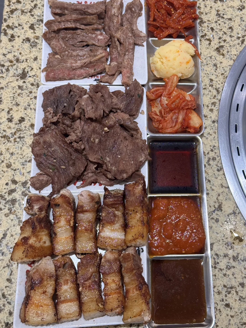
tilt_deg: -73.7
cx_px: 123
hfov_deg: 30.3
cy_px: 164
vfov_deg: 39.7
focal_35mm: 48
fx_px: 455
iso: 125
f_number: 1.78
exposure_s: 1/100
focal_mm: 6.76
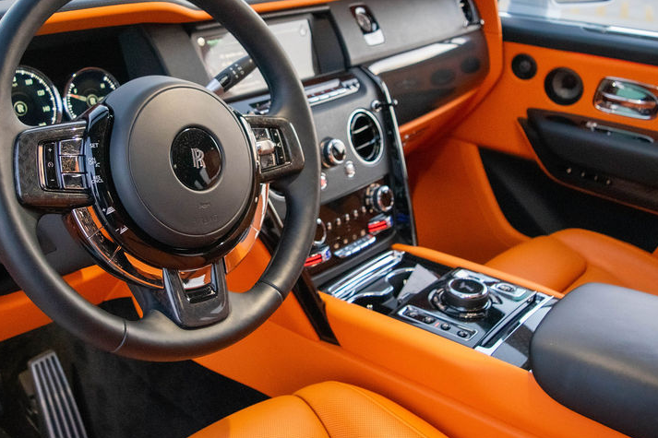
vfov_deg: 33.1
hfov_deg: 48.3
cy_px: 144
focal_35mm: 40
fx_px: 731
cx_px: 277
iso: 2200
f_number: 3.5
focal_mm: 18
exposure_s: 1/60
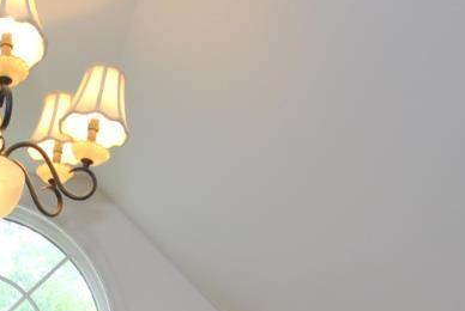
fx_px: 750
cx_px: -22
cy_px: 556
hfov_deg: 31.3
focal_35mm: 58
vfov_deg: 18.5
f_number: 4
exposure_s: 1/40
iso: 200
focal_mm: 10
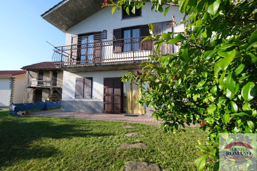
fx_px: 107
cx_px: 128
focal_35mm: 15
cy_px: 86
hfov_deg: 100.4
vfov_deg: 77.3
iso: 160
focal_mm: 10
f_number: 4
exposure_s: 1/500
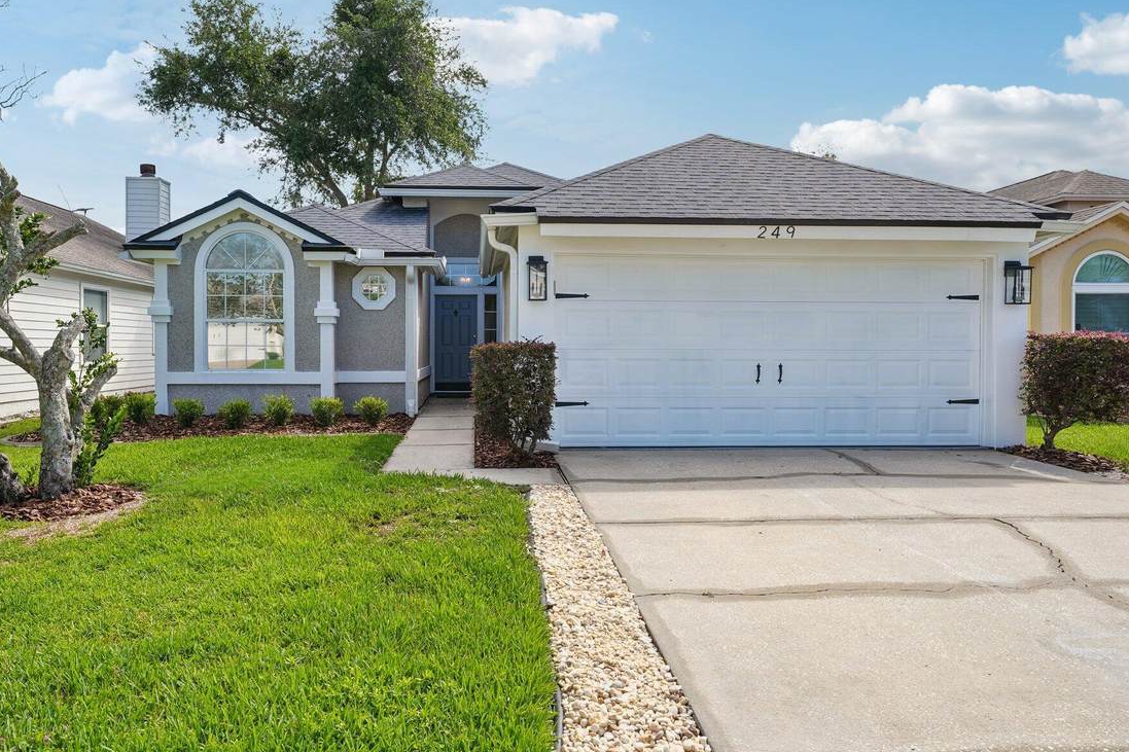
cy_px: 384
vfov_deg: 46.4
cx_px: 545
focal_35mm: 28
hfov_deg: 65.5
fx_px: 878
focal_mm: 24
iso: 100
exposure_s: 1/40
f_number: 11
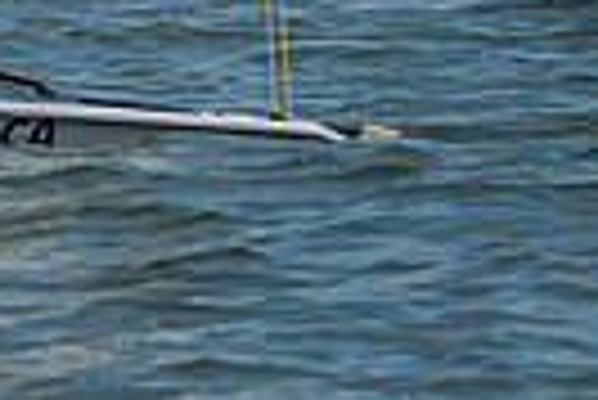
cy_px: -494
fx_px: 16064
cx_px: -430
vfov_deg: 1.4
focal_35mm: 966
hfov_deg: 2.1
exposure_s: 1/2500
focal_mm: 170
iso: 320
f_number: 4.8
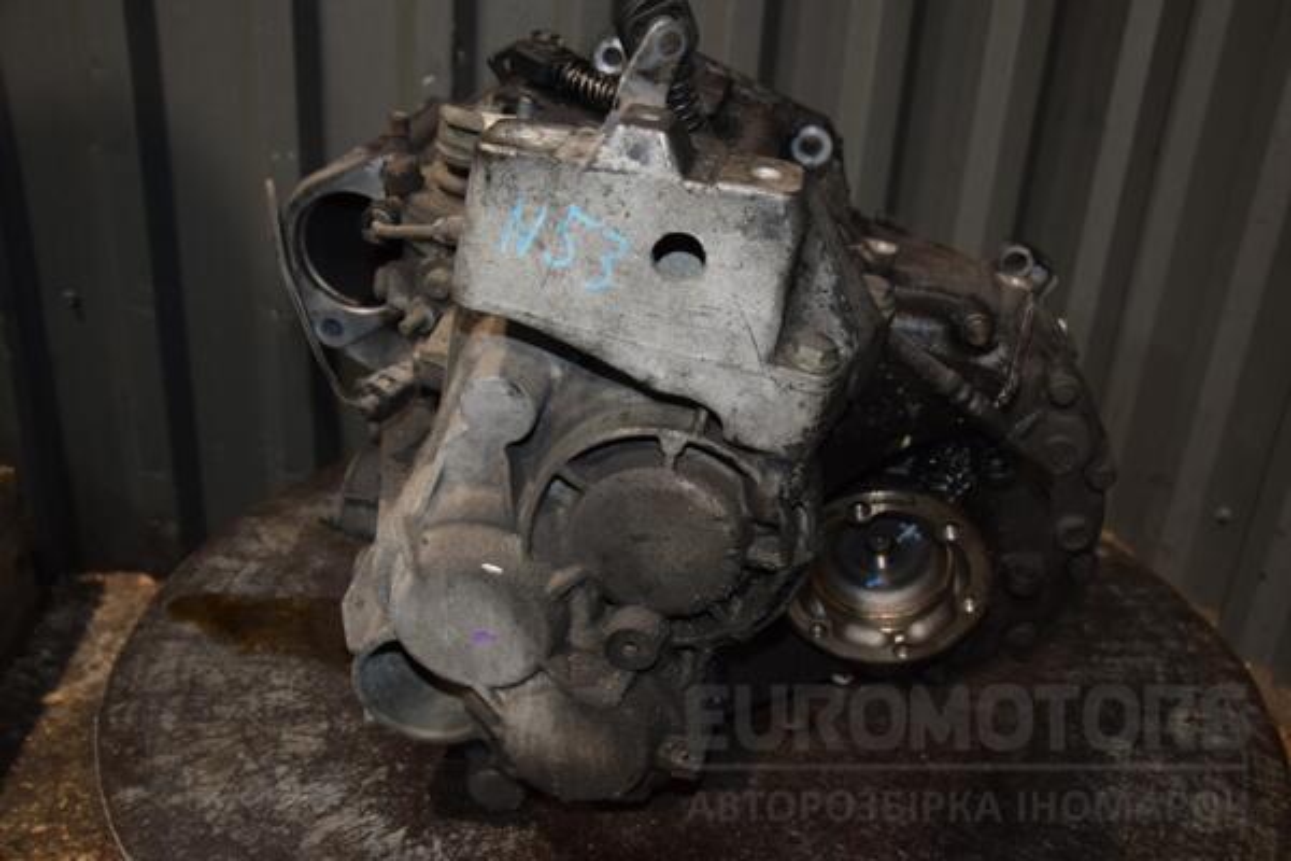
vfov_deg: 40.0
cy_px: 430
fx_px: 1183
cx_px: 646
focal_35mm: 33
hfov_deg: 57.2
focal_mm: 22
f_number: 5
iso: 800
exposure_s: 1/60
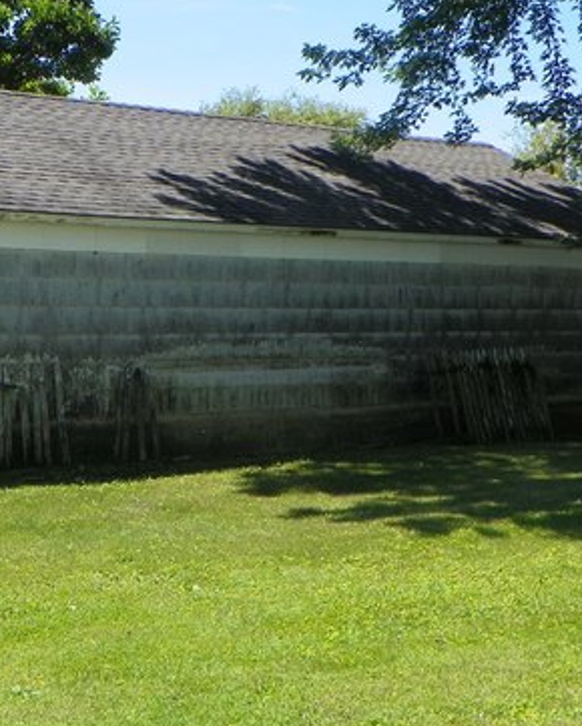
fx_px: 1484
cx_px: 140
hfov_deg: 22.0
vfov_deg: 27.5
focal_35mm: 69
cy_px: 309
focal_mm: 7.1
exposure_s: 1/400
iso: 64
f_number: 4
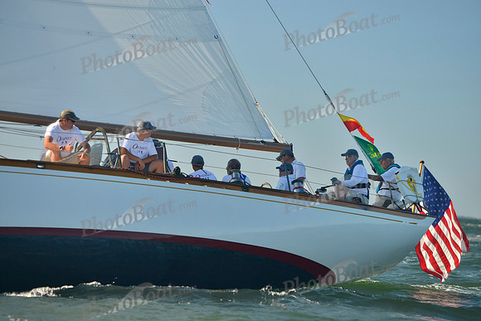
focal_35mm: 150
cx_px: 240
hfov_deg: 13.7
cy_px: 160
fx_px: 2005
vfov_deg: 9.2
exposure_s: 1/1250
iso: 400
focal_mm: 150
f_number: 4.5
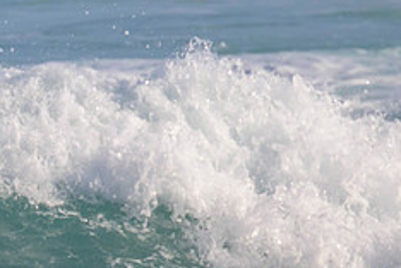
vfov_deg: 0.5
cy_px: 250
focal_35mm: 2672
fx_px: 29761
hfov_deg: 0.8
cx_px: -242
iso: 1100
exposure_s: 1/2000
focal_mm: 800
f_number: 11
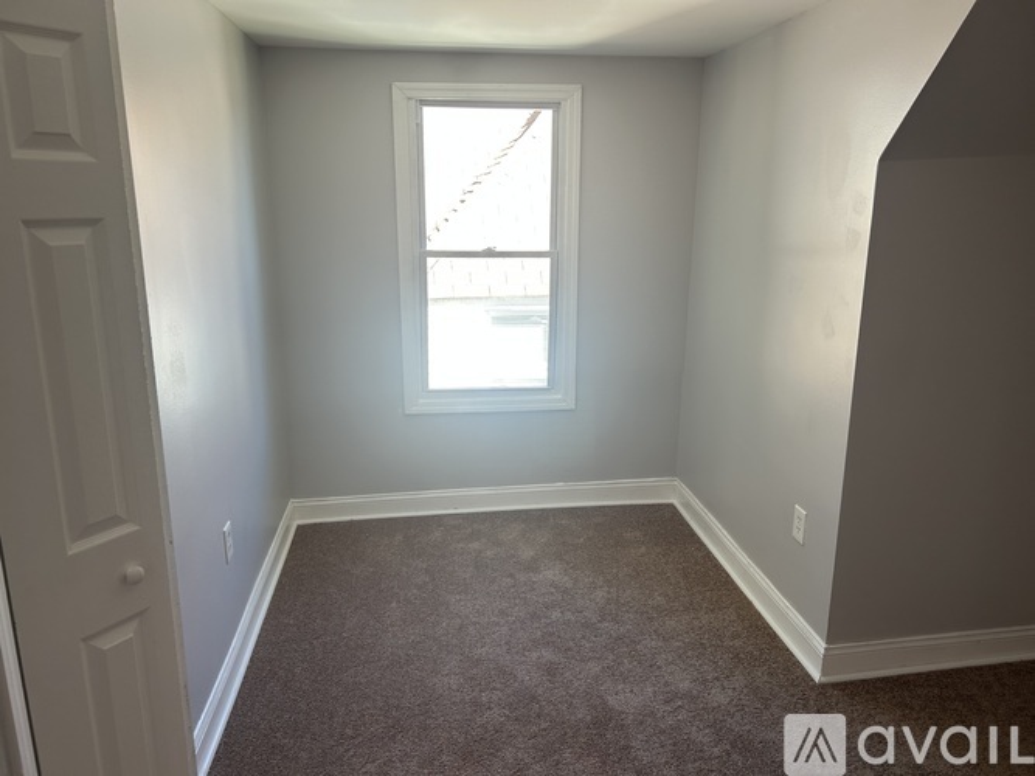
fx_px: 777
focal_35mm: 26
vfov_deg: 53.0
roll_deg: -0.6
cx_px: 518
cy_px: 388
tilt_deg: -13.5
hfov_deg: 67.3
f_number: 1.5
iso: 64
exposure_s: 1/121
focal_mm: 5.7
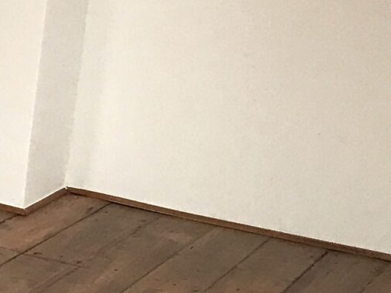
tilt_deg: -13.8
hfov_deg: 12.5
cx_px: -339
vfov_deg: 10.4
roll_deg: -3.6
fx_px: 1616
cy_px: 163
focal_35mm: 143
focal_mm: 3.99
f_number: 1.8
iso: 32
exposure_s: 1/33
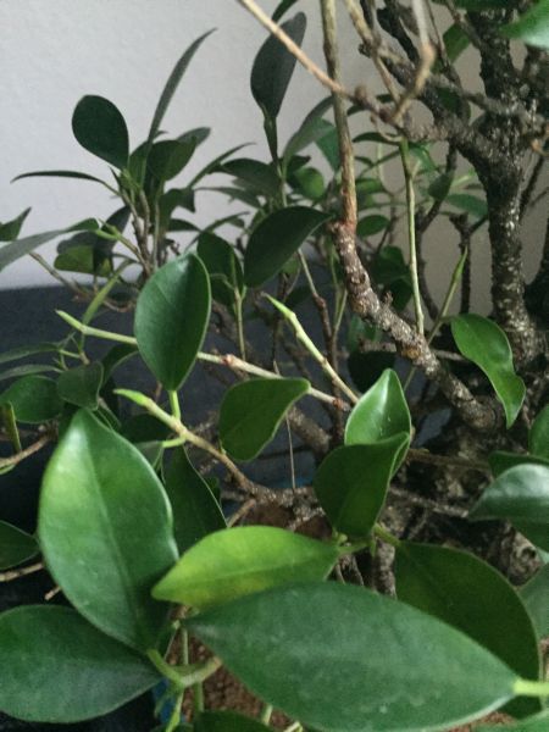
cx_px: 274
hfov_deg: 48.2
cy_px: 366
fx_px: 613
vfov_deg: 61.7
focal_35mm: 29
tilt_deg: -46.9
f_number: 2.2
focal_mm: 4.15
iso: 400
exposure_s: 1/15
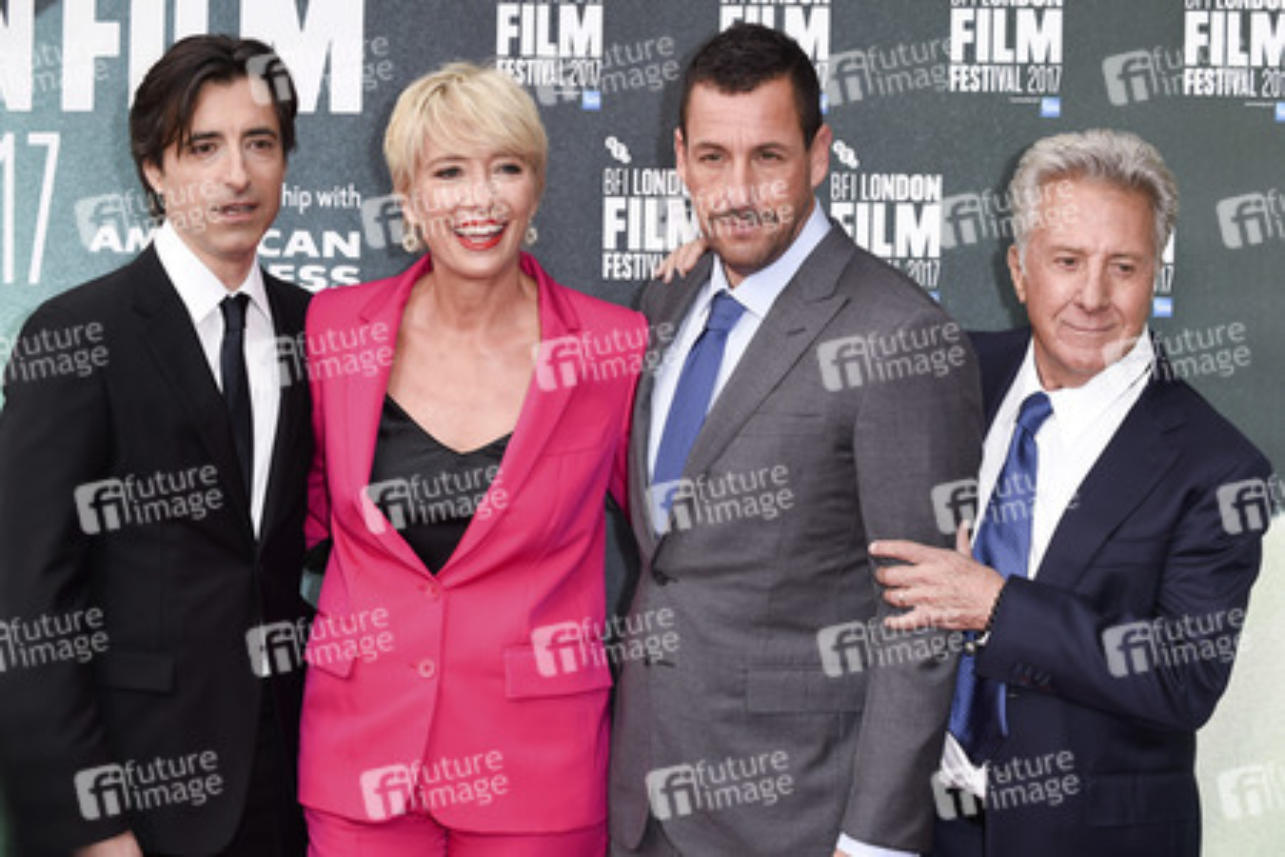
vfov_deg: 17.1
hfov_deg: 25.4
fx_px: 2855
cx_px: 642
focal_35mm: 80
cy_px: 428
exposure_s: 1/250
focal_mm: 80
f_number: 6.3
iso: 400
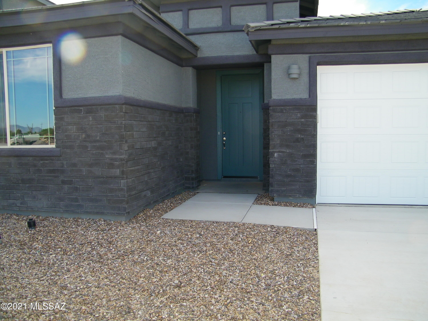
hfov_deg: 63.4
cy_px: 160
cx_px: 214
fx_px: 346
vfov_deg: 49.7
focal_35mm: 28
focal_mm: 5
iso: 80
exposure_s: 1/250
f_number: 3.5
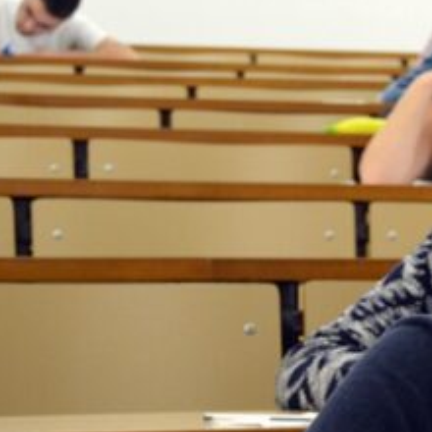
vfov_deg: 12.5
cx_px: 589
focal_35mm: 137
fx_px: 1941
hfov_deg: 12.3
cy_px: 459
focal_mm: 31
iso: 400
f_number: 4.2
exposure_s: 1/60
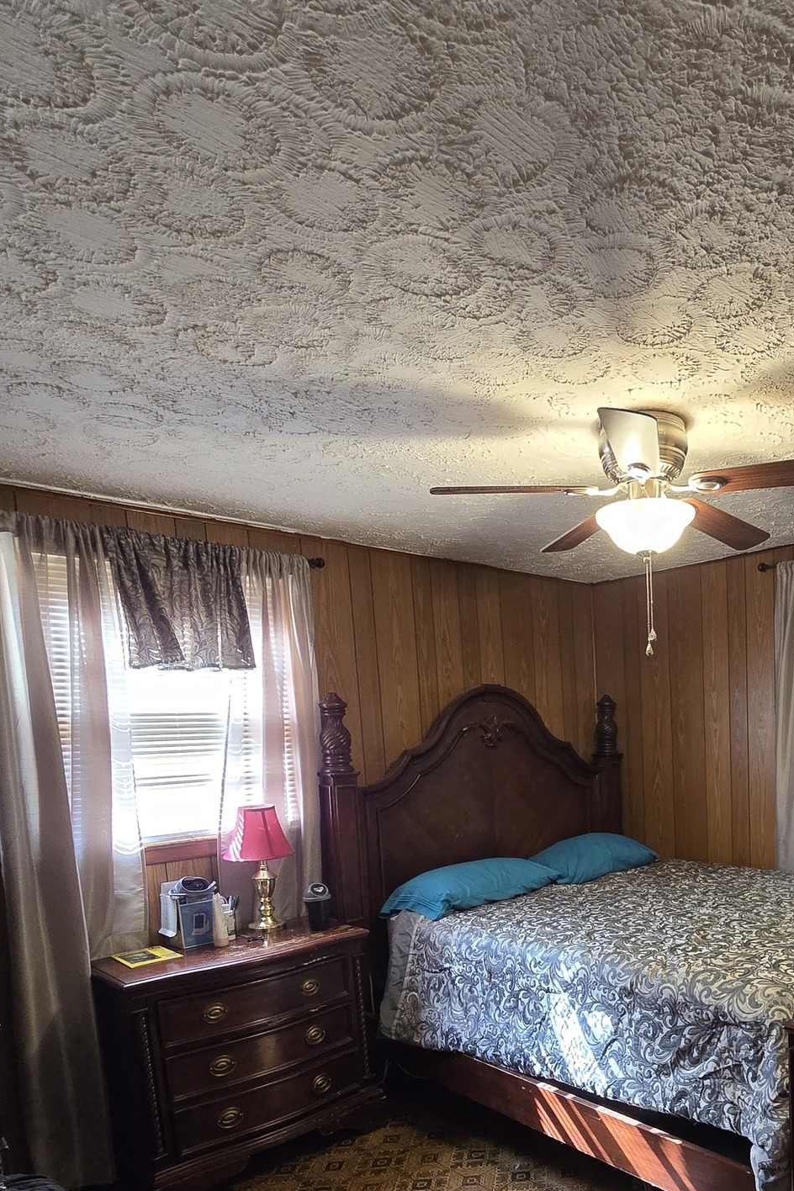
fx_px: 728
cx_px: 618
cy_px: 849
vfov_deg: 74.6
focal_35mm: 22
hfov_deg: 53.9
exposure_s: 1/60
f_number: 2.2
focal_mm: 2.2
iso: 400
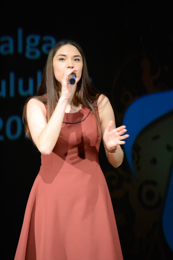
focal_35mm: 202
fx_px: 1460
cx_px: 86
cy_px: 130
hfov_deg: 6.8
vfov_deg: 10.2
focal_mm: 135
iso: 1600
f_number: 5.6
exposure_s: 1/50
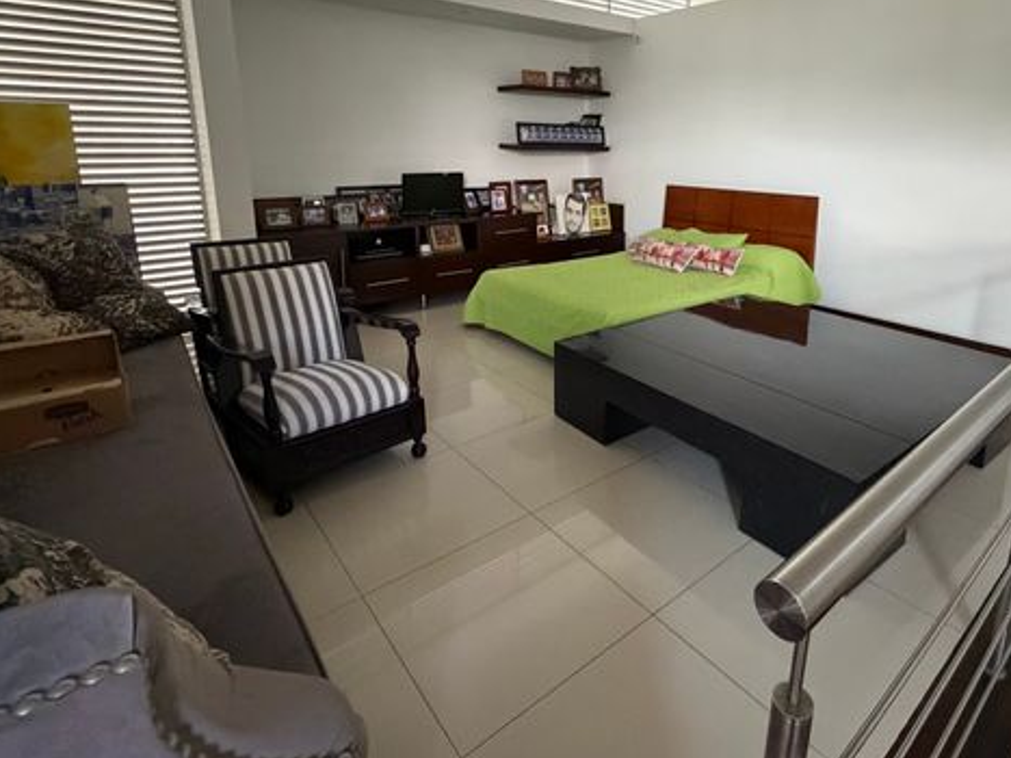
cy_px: 264
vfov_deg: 64.5
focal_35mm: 20
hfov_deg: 80.9
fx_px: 584
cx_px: 601
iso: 1000
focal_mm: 2.22
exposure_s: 1/60
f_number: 2.2
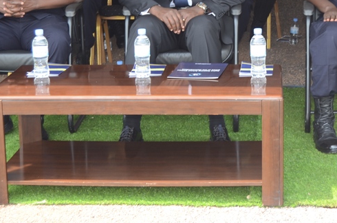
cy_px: 21
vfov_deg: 13.8
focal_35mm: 98
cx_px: 225
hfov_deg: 20.8
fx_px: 915
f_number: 4.5
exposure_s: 1/80
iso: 125
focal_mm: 32
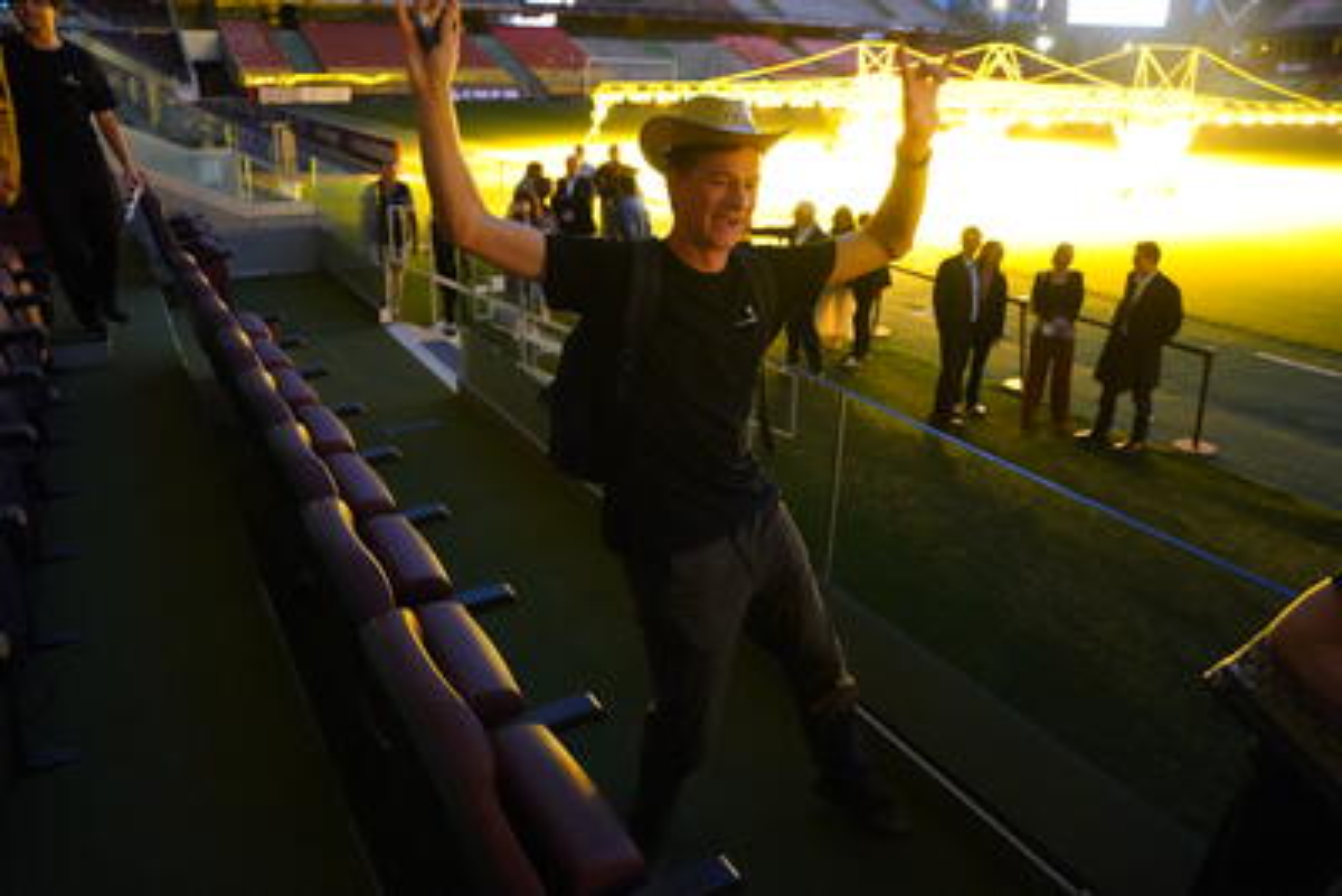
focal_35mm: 27
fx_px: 1022
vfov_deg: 47.3
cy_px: 448
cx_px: 671
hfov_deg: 66.6
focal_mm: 27.4
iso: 12800
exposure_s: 1/125
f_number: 2.8
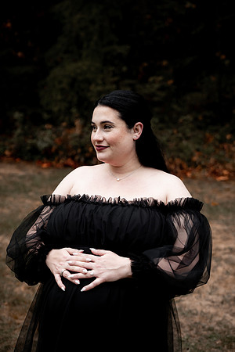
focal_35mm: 46
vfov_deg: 42.7
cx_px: 118
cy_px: 176
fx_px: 450
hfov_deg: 29.2
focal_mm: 46
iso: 400
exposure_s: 1/2000
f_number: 2.8
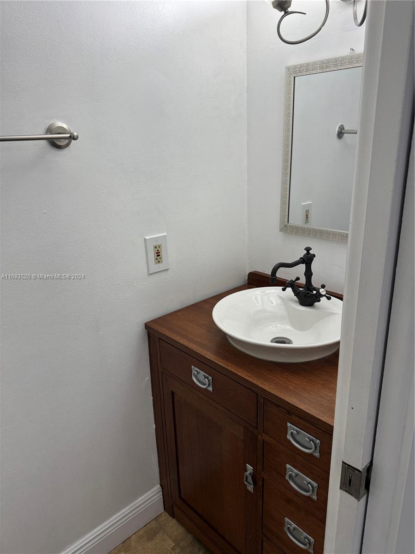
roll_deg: +1.2
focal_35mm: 24
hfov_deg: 56.8
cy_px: 277
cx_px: 208
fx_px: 384
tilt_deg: -18.9
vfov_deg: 71.6
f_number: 1.78
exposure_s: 1/120
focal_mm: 6.76
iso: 80
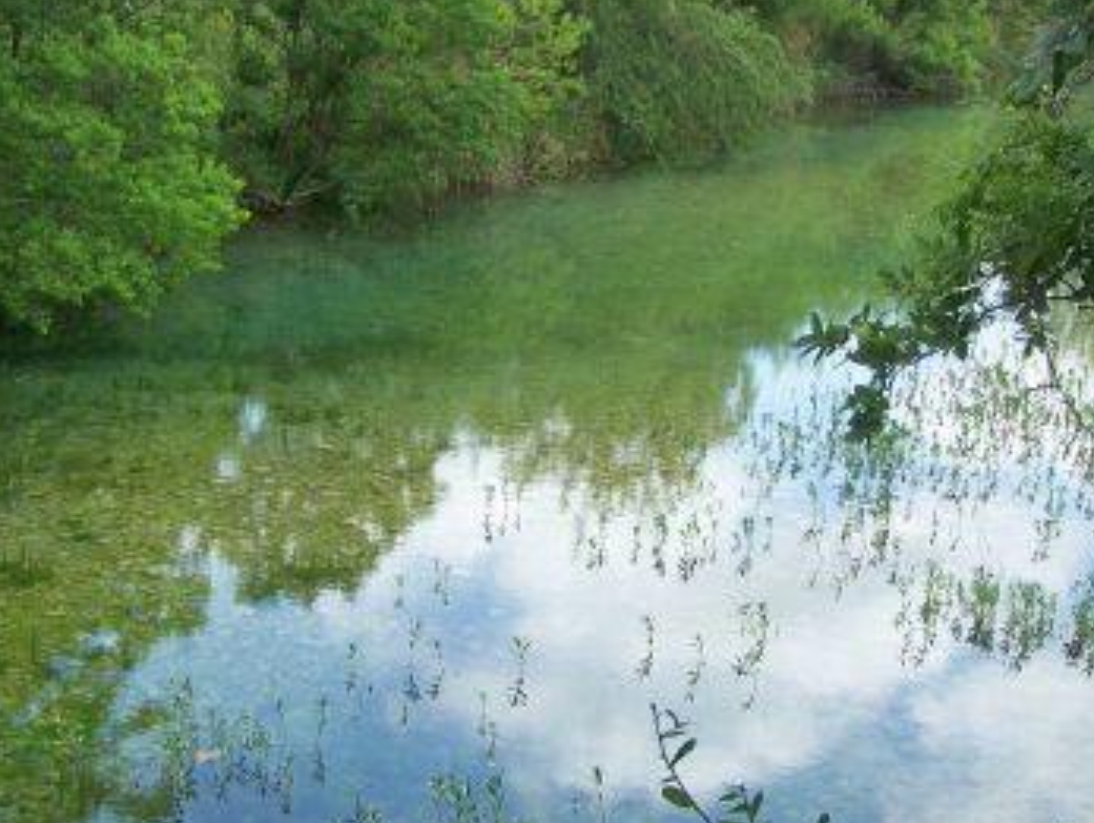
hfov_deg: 27.6
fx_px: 2215
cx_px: 697
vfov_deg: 20.9
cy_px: 233
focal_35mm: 70
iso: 80
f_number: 2.8
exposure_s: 1/500
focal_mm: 6.3
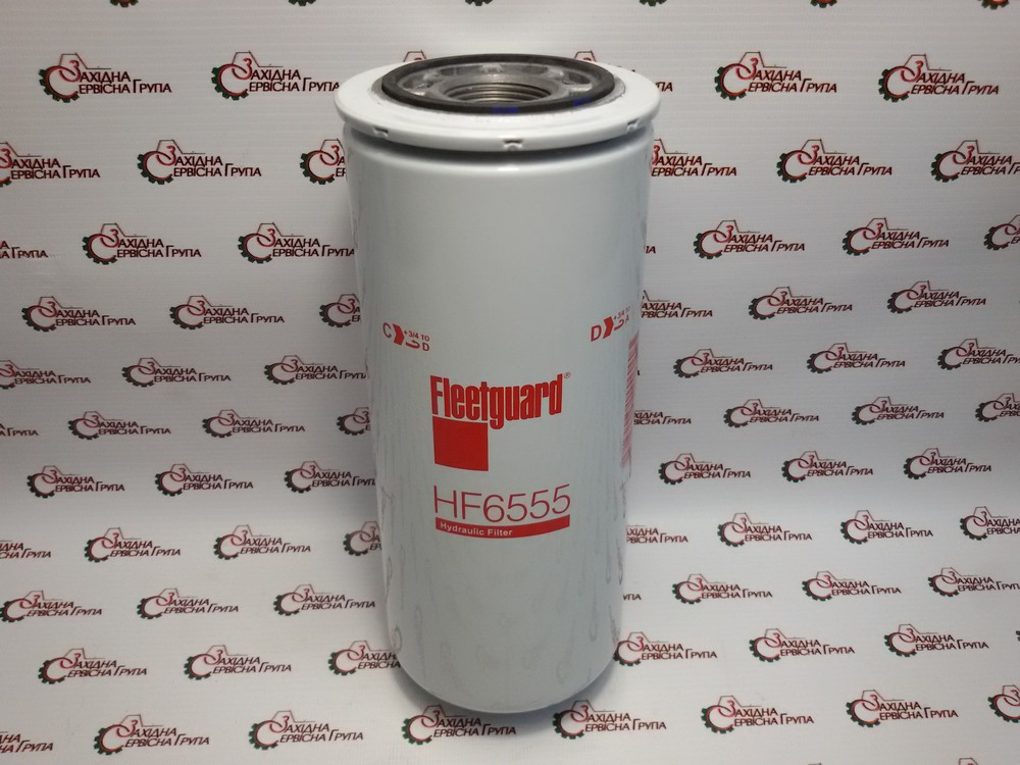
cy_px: 382
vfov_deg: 45.4
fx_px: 913
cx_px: 510
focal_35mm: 31
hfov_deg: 58.4
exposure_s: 1/100
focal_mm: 2.93
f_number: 2.4
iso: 80
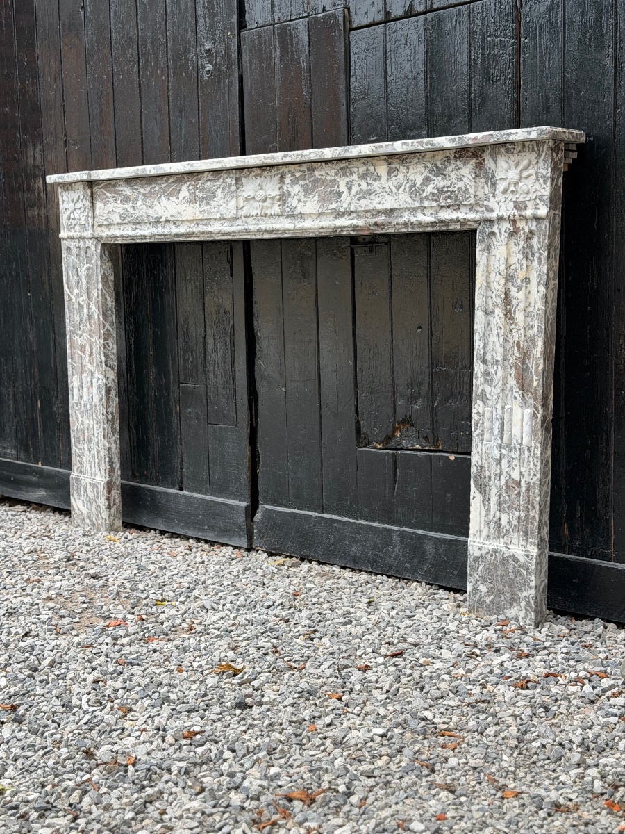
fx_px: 1156
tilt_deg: -7.0
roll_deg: +1.1
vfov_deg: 39.7
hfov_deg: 30.3
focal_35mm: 48
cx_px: 312
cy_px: 417
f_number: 1.78
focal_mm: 6.76
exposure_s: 1/472
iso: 64
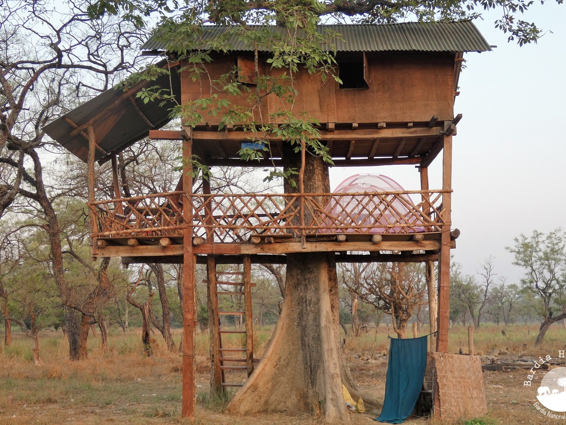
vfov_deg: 30.9
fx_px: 768
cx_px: 292
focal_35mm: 47
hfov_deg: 40.4
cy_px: 194
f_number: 3.7
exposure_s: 1/80
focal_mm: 7.8
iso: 100
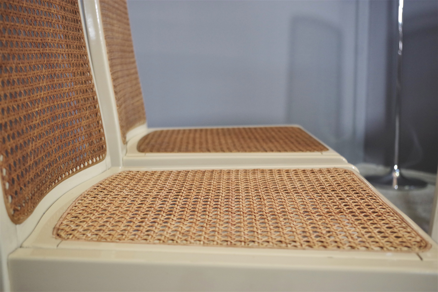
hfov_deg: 46.4
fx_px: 511
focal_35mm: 42
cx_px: 219
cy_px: 146
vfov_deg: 31.9
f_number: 4
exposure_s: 1/60
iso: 1600
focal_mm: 28.13
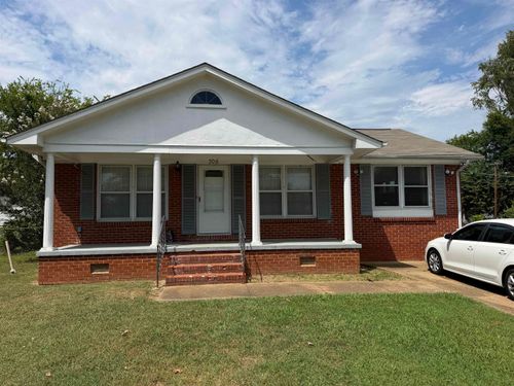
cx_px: 257
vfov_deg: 56.8
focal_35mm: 24
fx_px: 356
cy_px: 193
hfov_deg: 71.6
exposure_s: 1/8130
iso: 80
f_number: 1.78
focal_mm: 6.76
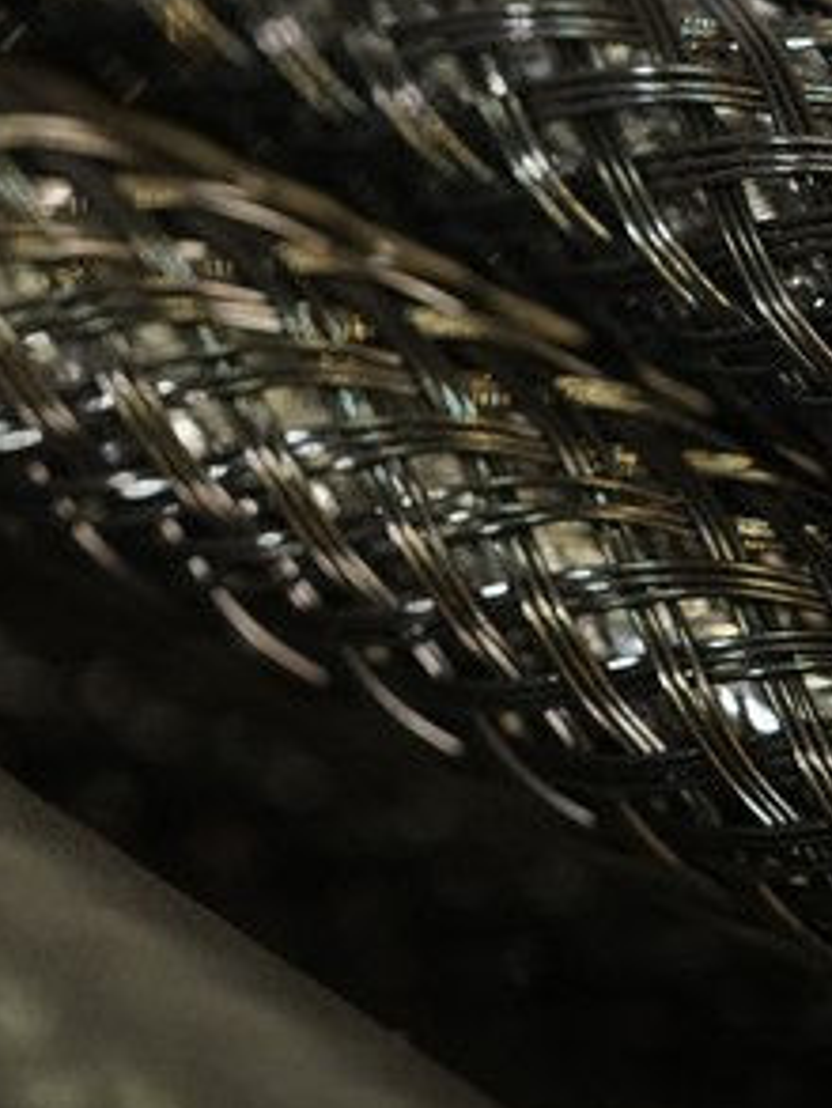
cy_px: 934
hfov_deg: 5.5
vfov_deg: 7.4
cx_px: -401
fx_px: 8518
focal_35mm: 266
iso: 5000
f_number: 4
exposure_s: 1/60
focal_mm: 90
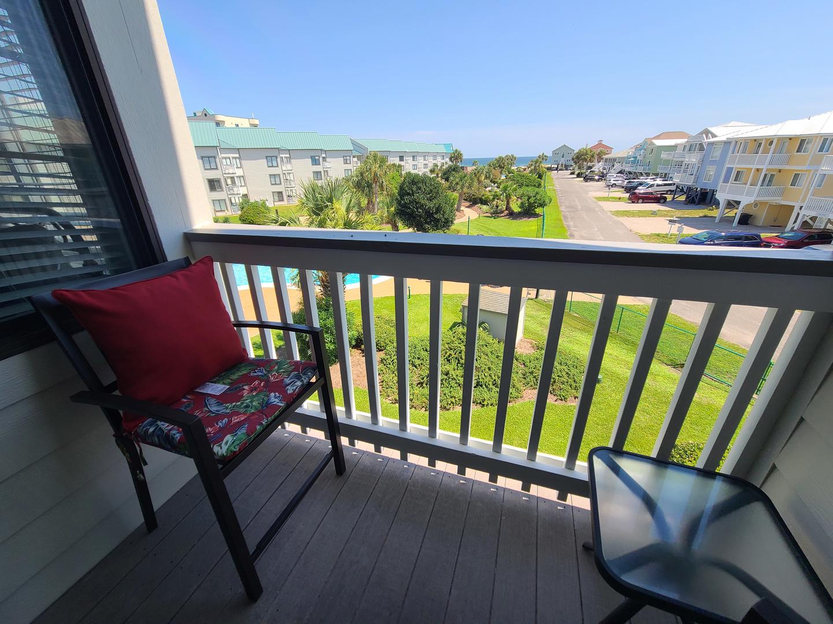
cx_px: 416
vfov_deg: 89.9
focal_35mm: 13
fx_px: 313
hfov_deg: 106.2
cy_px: 312
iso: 64
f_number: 2.2
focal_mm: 2.2
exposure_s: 1/1049
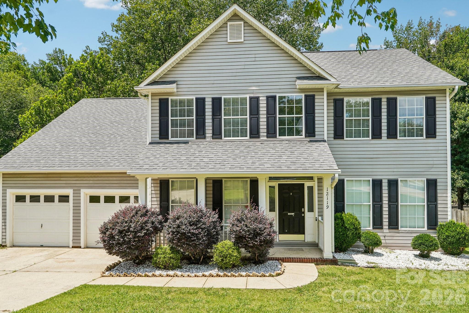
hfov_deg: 68.9
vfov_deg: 49.1
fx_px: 342
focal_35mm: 26
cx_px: 234
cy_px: 156
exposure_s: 1/90
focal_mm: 17.5
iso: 100
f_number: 8
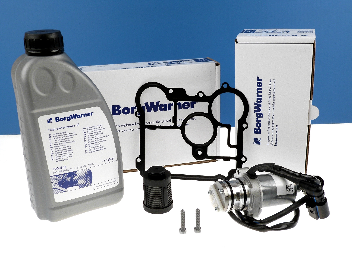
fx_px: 417
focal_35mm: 41
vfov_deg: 35.1
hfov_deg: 45.8
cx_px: 176
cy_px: 132
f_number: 3.1
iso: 100
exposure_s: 1/100
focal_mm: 7.3
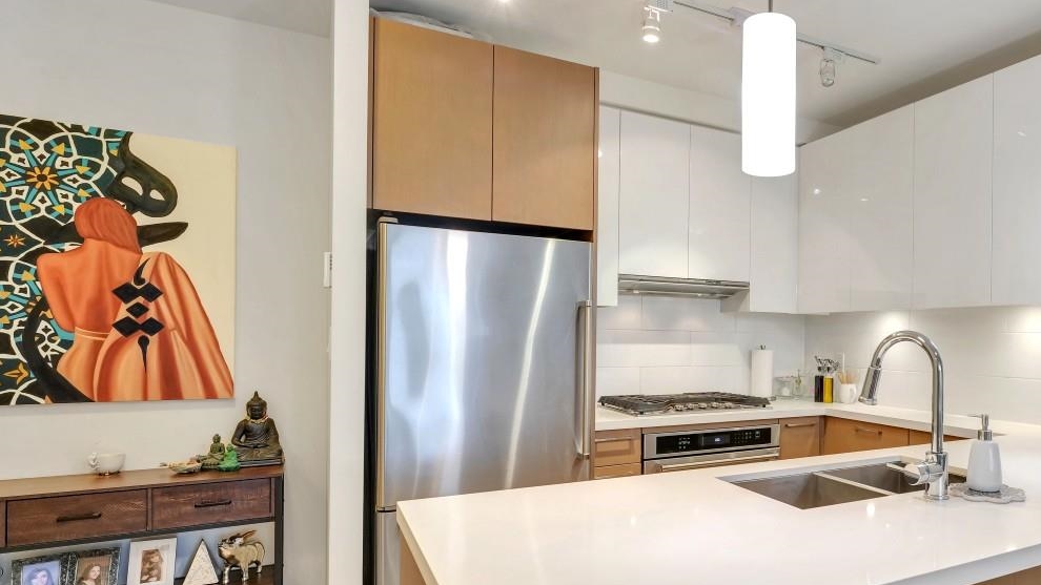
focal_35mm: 24
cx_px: 768
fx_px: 663
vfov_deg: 47.6
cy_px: 331
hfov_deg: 71.6
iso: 400
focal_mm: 14
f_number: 8
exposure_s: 1/8
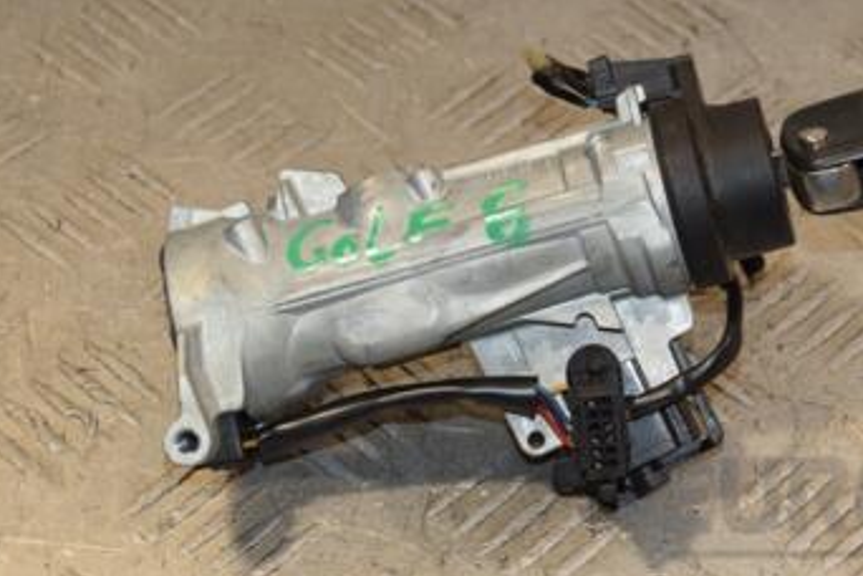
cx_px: 616
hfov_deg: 12.6
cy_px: 159
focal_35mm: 163
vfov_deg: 8.4
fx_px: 3907
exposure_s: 1/200
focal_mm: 62
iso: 800
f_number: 7.1
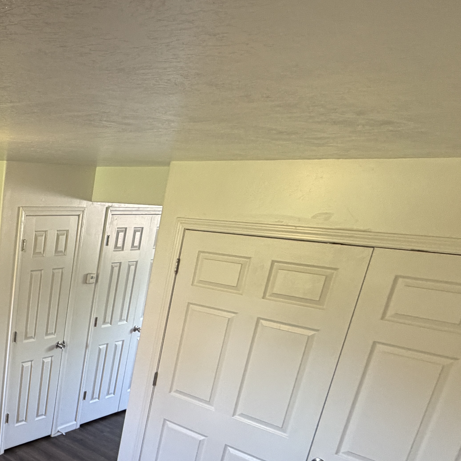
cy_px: 357
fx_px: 512
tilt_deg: -19.8
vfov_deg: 46.4
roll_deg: -1.8
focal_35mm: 34
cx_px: -69
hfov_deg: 38.3
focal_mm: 2.22
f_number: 2.2
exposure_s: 1/60
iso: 320
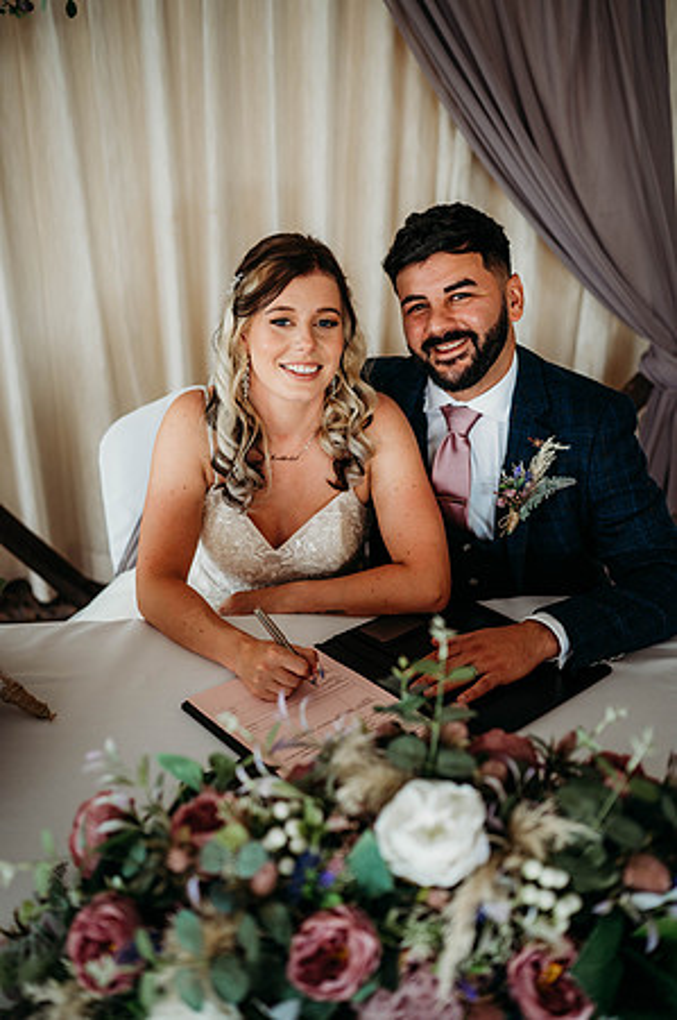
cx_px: 338
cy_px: 510
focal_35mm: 35
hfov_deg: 37.8
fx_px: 990
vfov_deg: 54.5
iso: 560
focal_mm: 35
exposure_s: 1/200
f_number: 2
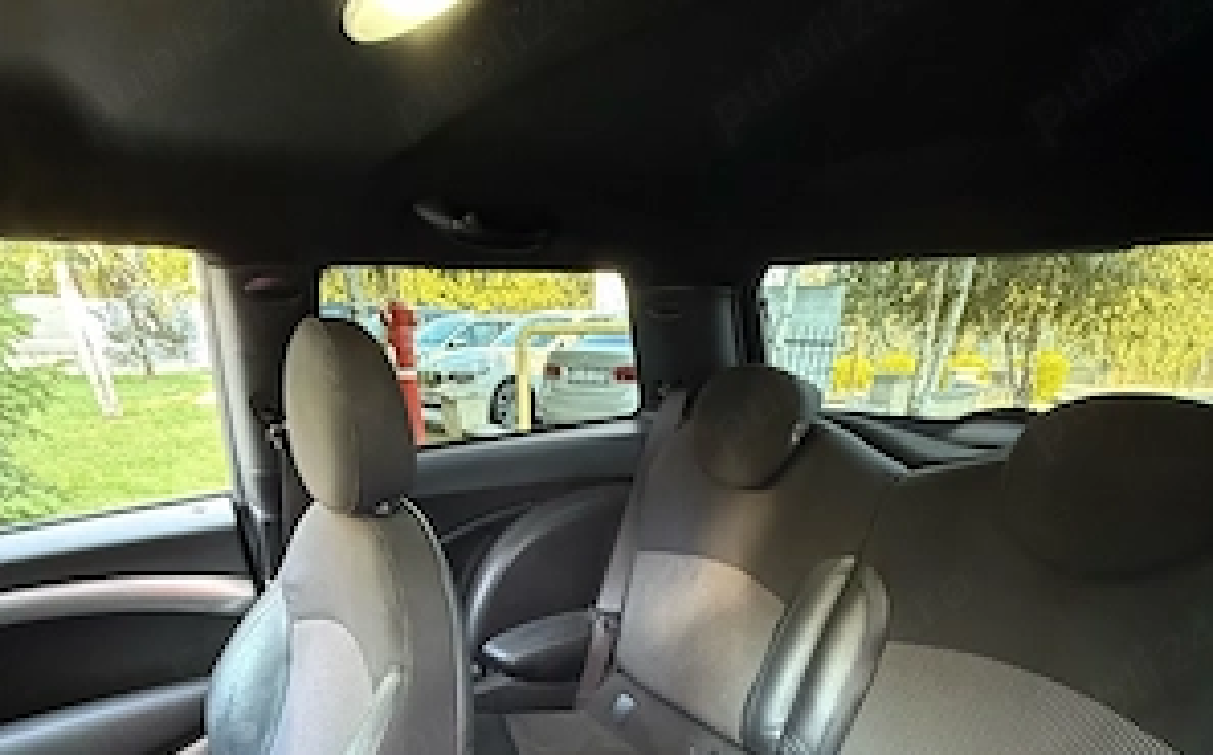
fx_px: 661
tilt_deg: -30.9
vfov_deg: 50.6
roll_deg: +1.1
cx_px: 604
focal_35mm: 20
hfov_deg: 85.1
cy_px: 718
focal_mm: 2.22
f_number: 2.2
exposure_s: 1/40
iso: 1250
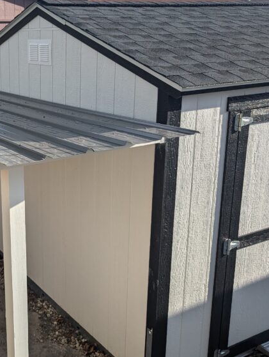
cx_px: 27
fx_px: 455
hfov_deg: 31.4
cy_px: 160
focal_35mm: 44
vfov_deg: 42.8
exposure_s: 1/661
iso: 21
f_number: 1.68
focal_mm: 6.9
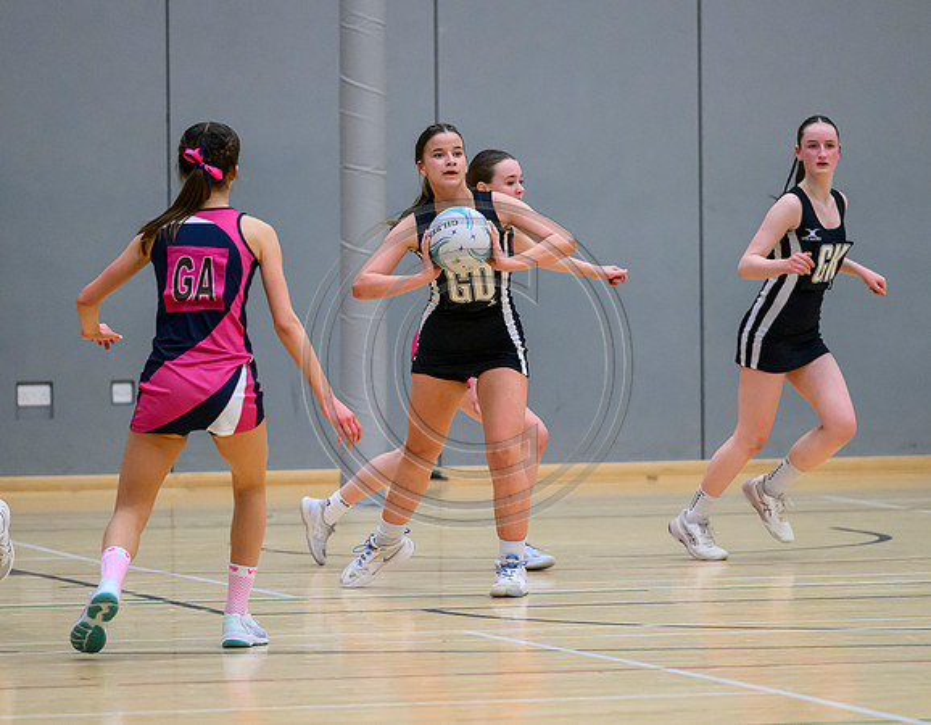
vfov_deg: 5.3
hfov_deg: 6.9
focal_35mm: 285
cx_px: 458
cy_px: 360
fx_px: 7766
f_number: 3.2
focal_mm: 200
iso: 6400
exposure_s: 1/1250
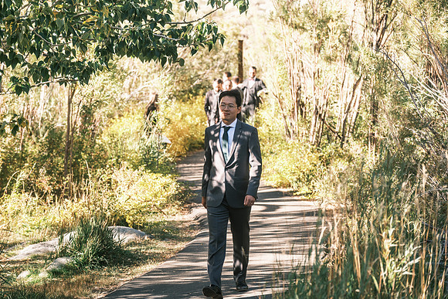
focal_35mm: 126
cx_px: 224
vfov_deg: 10.9
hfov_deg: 16.3
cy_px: 150
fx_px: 1568
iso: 200
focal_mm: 83.8
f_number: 2.8
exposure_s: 1/800
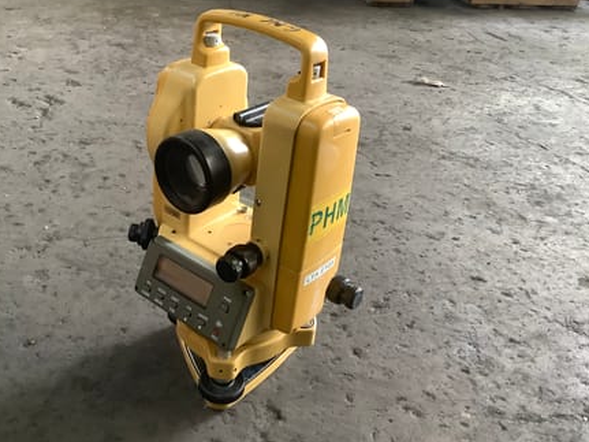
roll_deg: -1.6
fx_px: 612
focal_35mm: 36
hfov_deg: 51.2
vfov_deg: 39.6
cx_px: 260
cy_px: 198
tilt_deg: -26.6
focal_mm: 3.3
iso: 200
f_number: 2.4
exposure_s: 1/50
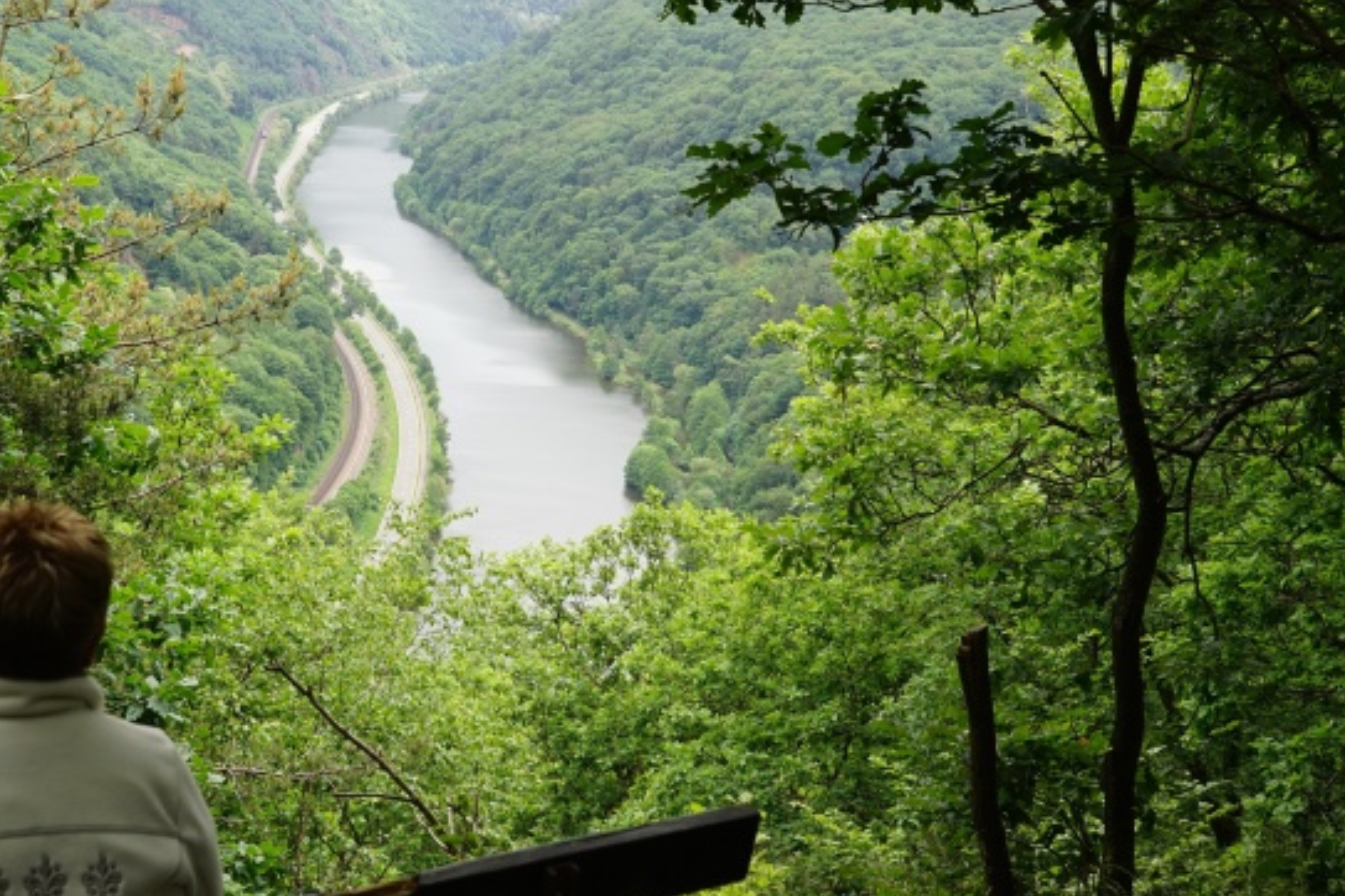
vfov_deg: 24.2
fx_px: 2092
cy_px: 380
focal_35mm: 56
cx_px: 699
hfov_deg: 35.6
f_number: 6.3
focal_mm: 38
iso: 100
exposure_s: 1/100
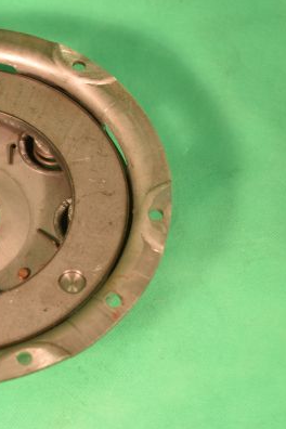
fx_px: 1084
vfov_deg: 22.4
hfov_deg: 14.6
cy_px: 213
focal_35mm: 91
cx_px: -37
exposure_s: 1/60
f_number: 6.3
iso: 200
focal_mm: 40
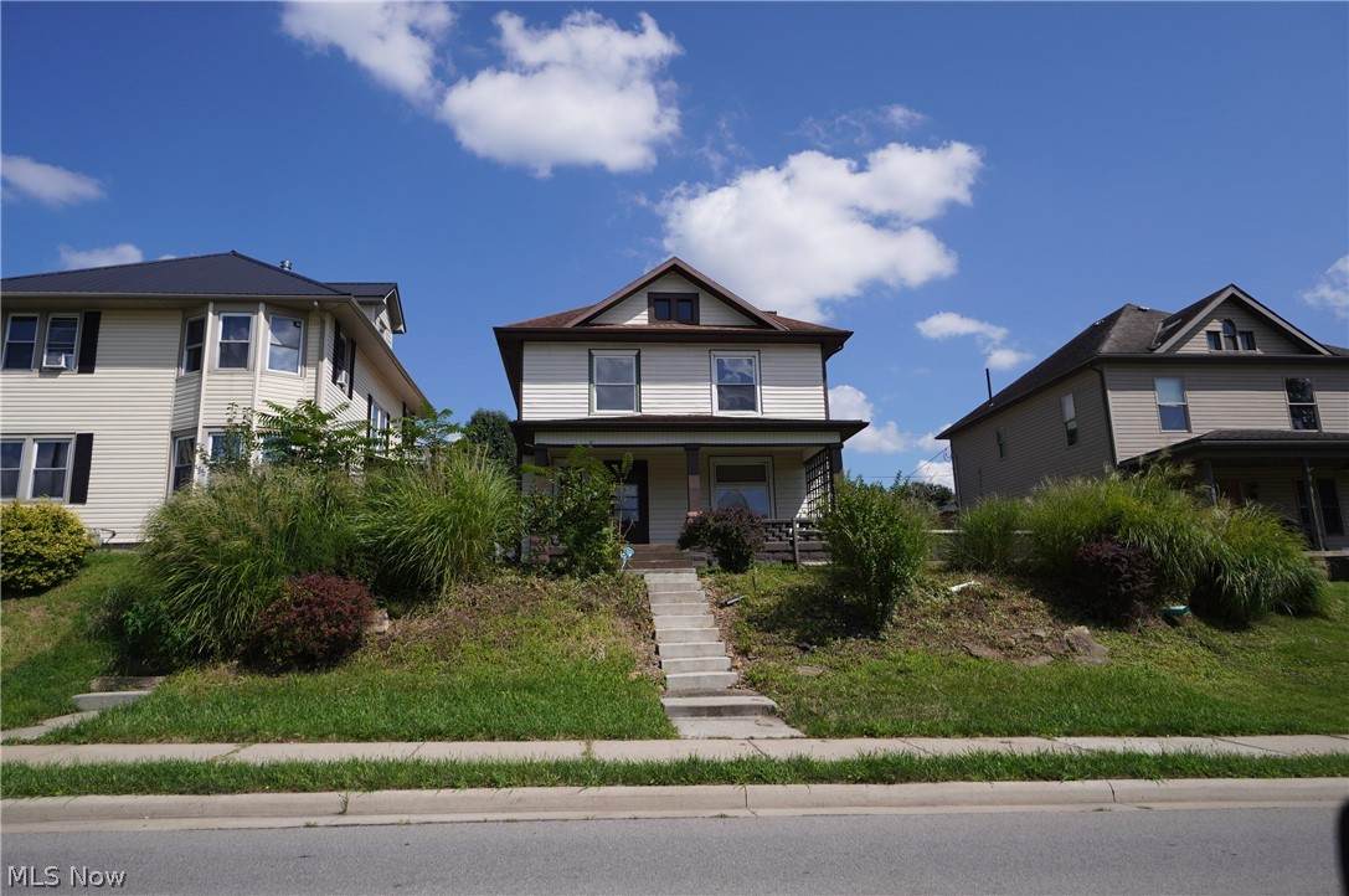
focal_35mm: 22
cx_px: 674
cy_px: 448
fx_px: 842
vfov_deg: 56.0
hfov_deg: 77.4
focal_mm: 15
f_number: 2.8
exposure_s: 1/2500
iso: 100
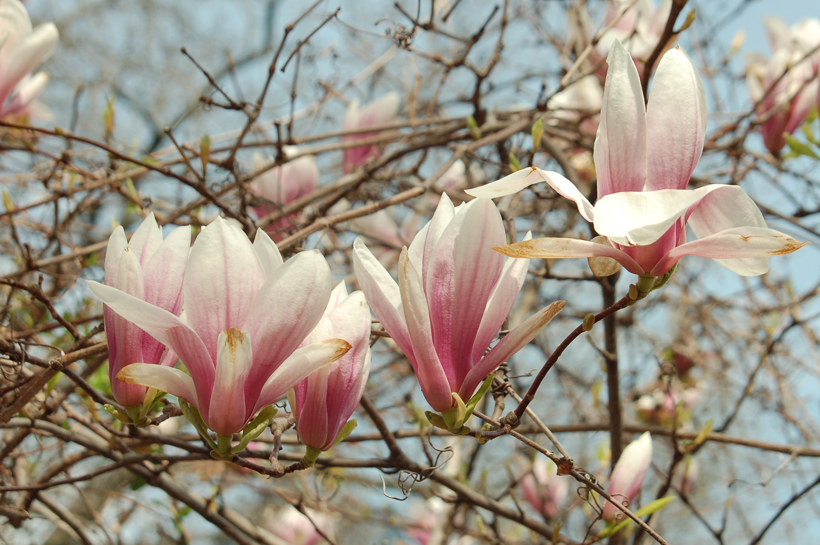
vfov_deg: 12.2
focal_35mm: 112
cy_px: 272
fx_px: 2560
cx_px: 410
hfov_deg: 18.2
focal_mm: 75
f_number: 10
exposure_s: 1/200
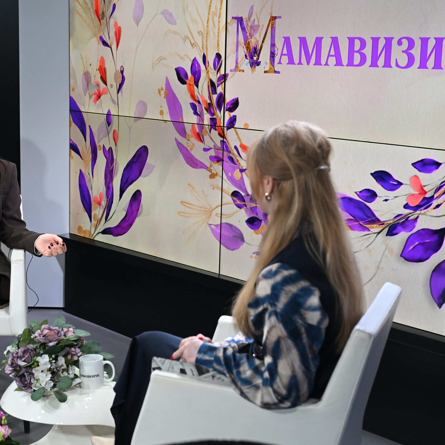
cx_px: 160
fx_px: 902
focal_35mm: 62
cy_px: 225
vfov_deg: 27.7
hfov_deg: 27.6
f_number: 4
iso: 1000
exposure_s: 1/160
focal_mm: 48
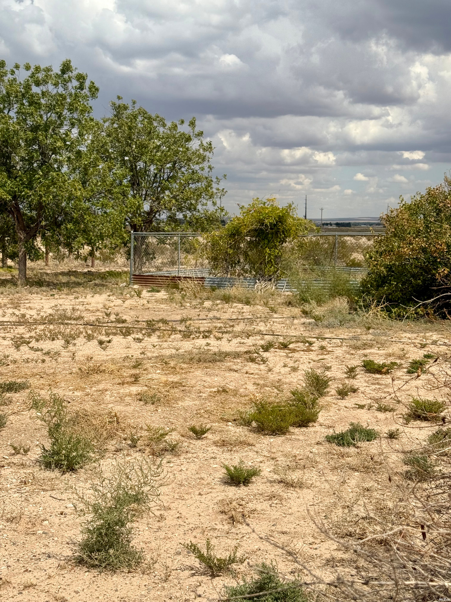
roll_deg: -0.4
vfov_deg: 39.7
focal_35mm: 48
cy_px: 301
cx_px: 226
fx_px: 834
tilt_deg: -5.5
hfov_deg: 30.3
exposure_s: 1/9901
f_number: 1.78
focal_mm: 6.76
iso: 64
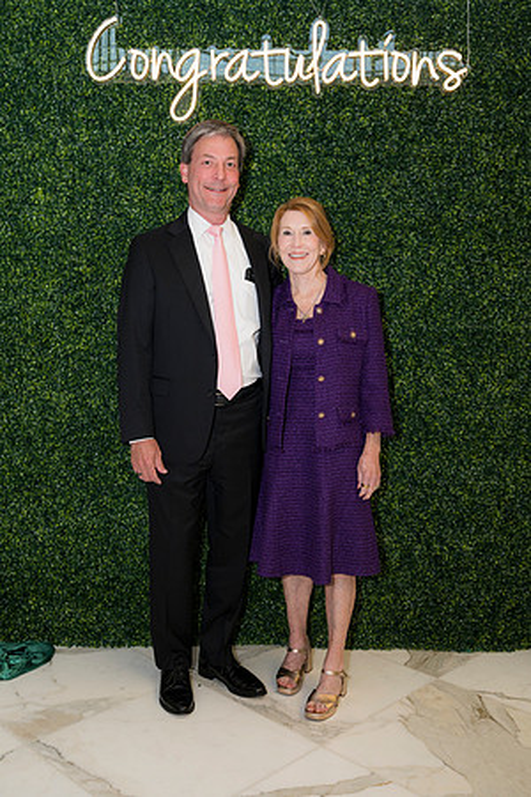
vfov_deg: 53.1
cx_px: 266
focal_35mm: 36
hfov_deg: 36.9
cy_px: 398
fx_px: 796
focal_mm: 36
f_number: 5
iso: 400
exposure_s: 1/160
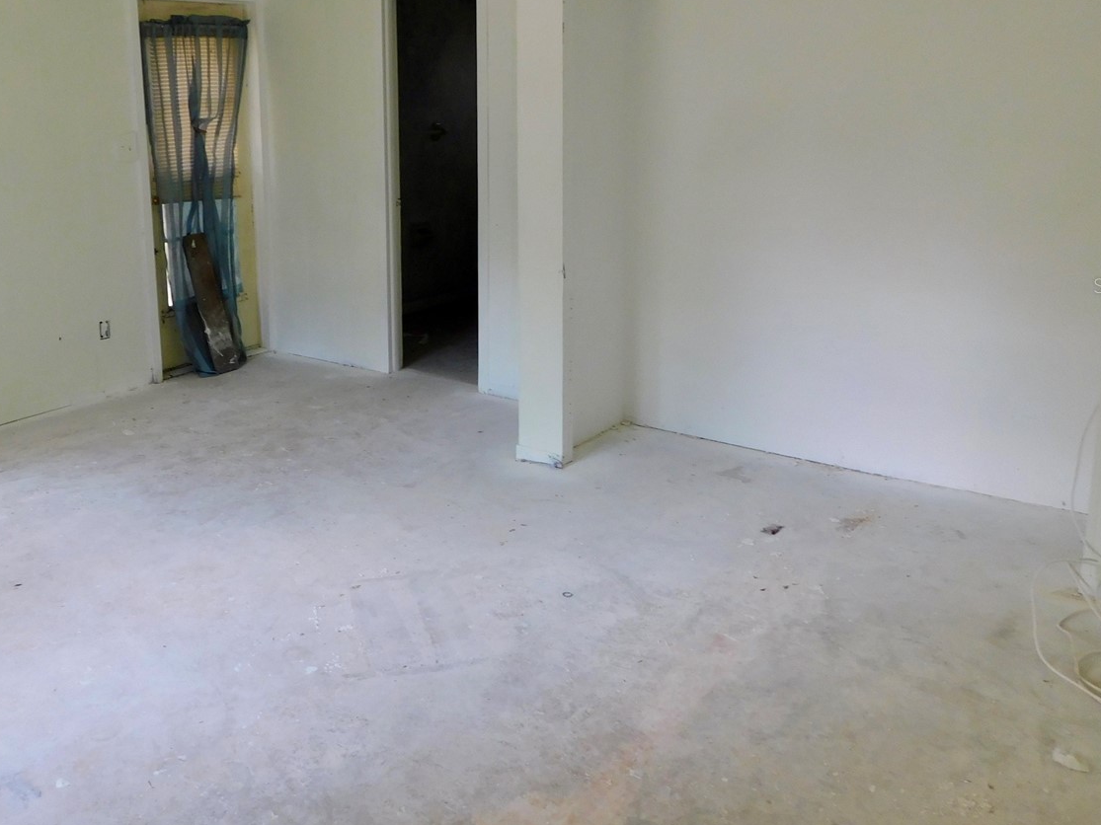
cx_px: 397
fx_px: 1049
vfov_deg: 42.4
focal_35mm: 33
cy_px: 285
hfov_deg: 54.6
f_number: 3
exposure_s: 1/50
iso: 125
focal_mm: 4
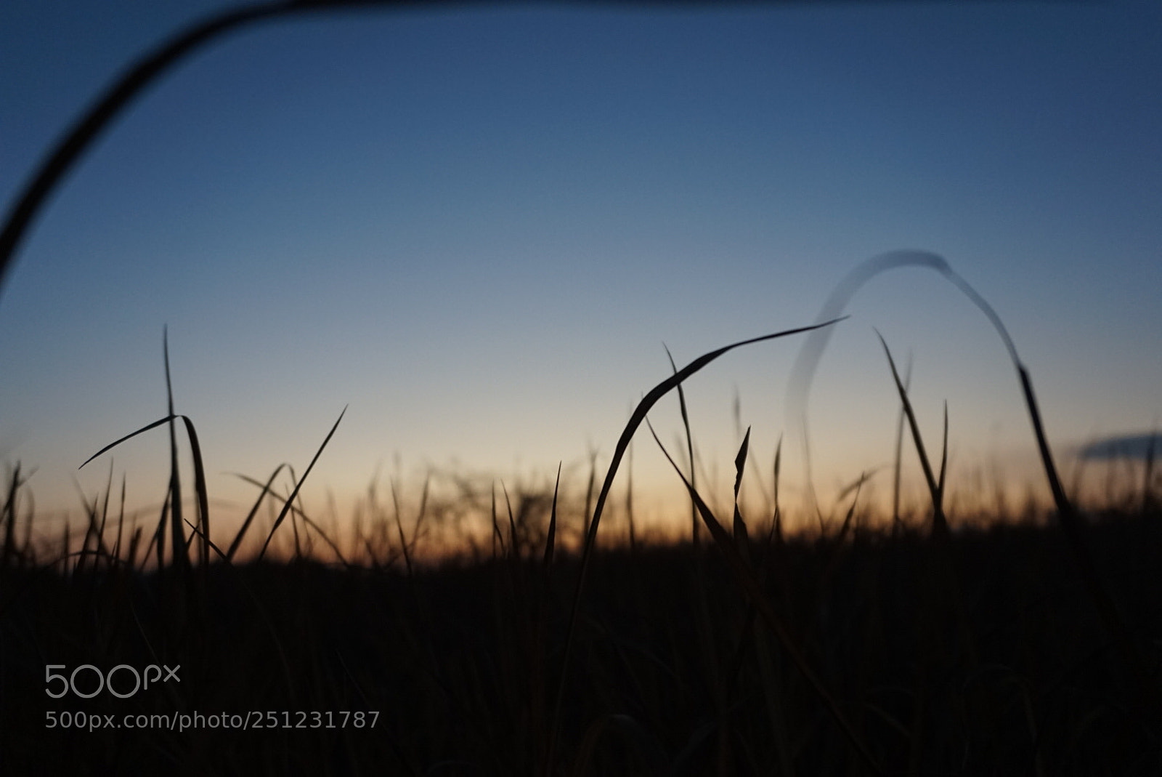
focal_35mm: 30
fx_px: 969
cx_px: 581
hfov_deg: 61.9
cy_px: 388
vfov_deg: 43.7
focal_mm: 20
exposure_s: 1/50
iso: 800
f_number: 4
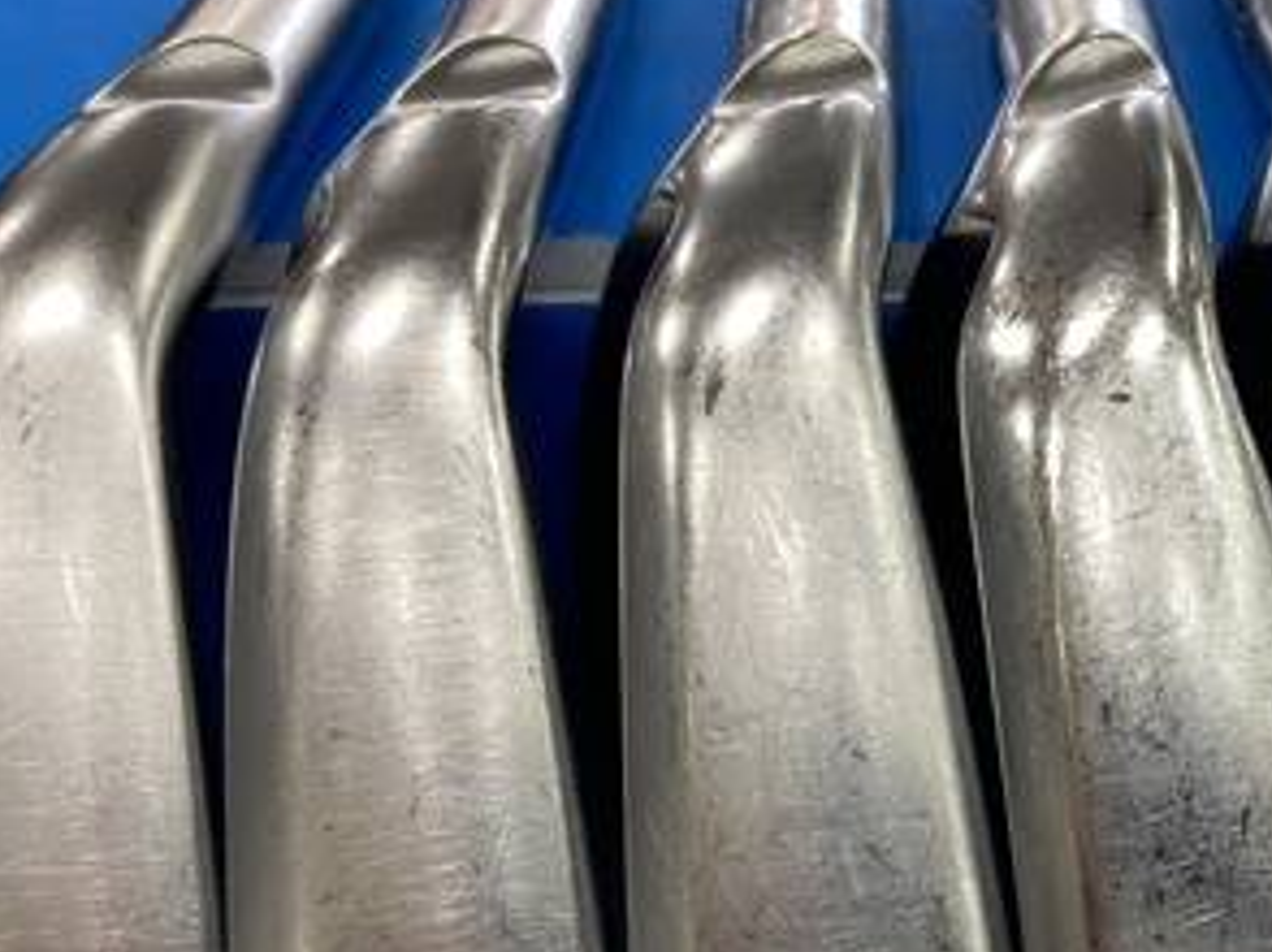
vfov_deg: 23.8
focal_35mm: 61
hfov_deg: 30.7
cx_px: 1064
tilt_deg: -28.3
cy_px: 658
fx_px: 2240
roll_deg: +0.7
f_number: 1.8
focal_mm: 3.99
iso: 40
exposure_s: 1/100
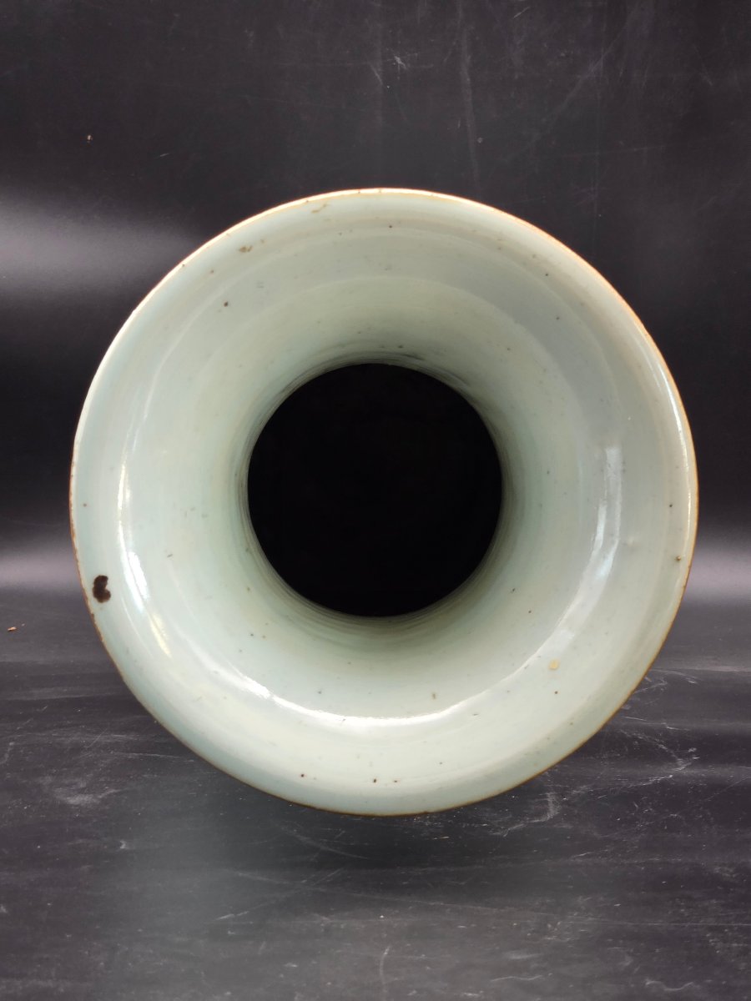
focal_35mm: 69
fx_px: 1996
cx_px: 376
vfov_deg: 28.2
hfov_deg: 21.3
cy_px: 500
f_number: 2.4
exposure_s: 1/32
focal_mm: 7.9
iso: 125
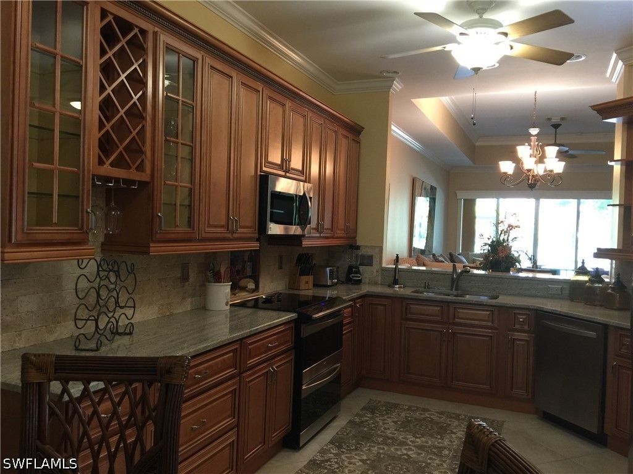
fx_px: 530
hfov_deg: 61.7
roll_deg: -3.1
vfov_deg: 48.2
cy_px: 237
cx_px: 316
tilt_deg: -1.3
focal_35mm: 29
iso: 64
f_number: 2.2
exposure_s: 1/15
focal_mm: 4.15
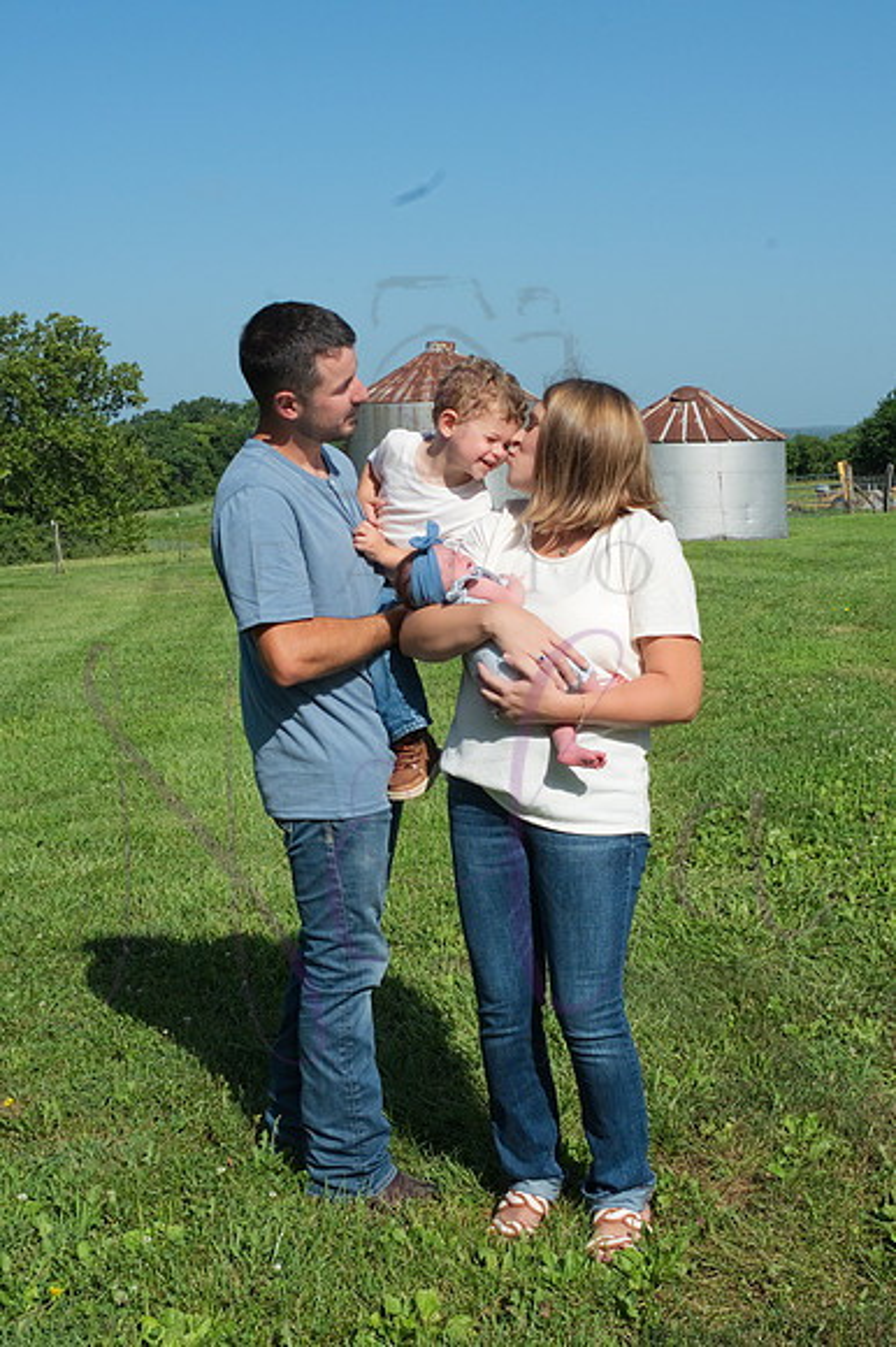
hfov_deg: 41.7
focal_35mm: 32
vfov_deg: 59.5
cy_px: 674
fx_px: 1177
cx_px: 448
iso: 400
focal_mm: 31.5
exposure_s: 1/320
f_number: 14
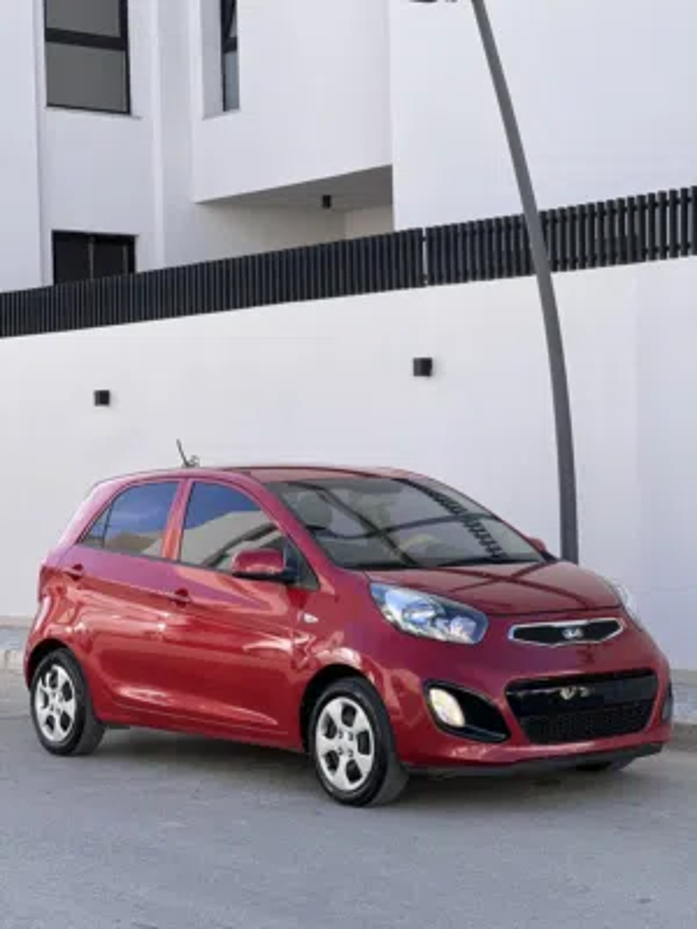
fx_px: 2067
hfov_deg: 19.1
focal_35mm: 77
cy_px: 464
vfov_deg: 25.3
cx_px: 348
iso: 25
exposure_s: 1/236
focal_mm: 9
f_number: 2.8
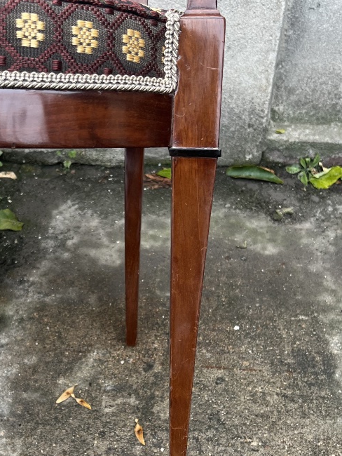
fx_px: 632
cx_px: 118
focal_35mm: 48
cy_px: 314
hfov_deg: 30.1
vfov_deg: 39.0
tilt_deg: -47.8
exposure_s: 1/121
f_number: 1.5
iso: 50
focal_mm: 5.7
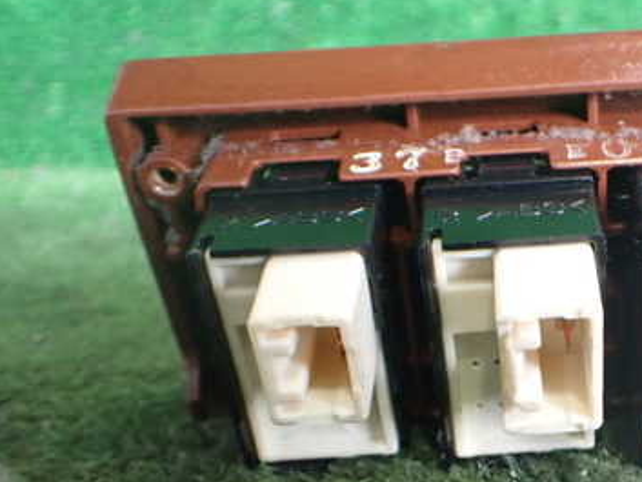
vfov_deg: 28.4
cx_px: 542
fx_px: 946
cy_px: 315
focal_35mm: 51
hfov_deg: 35.8
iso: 800
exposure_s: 1/100
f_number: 2.3
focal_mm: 5.4
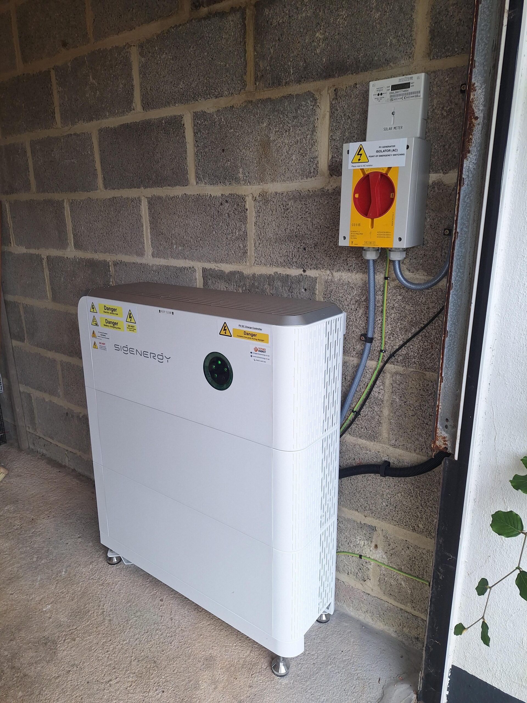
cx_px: 264
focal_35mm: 23
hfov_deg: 58.9
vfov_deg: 73.9
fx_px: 467
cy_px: 352
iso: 40
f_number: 1.8
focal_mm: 5.54
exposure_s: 1/226
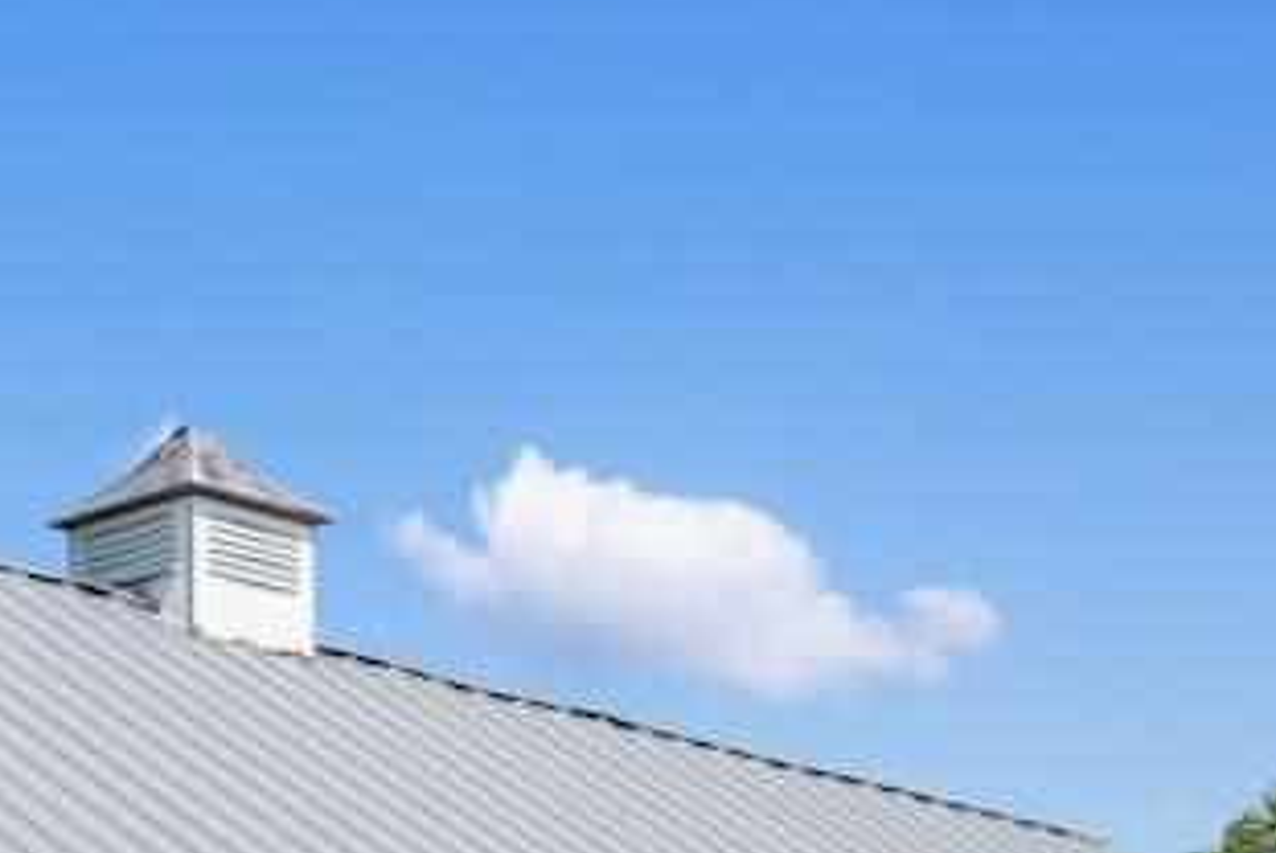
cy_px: 1554
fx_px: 5109
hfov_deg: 14.1
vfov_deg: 9.1
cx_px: 160
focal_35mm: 144
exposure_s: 1/250
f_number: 10
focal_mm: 35
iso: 100
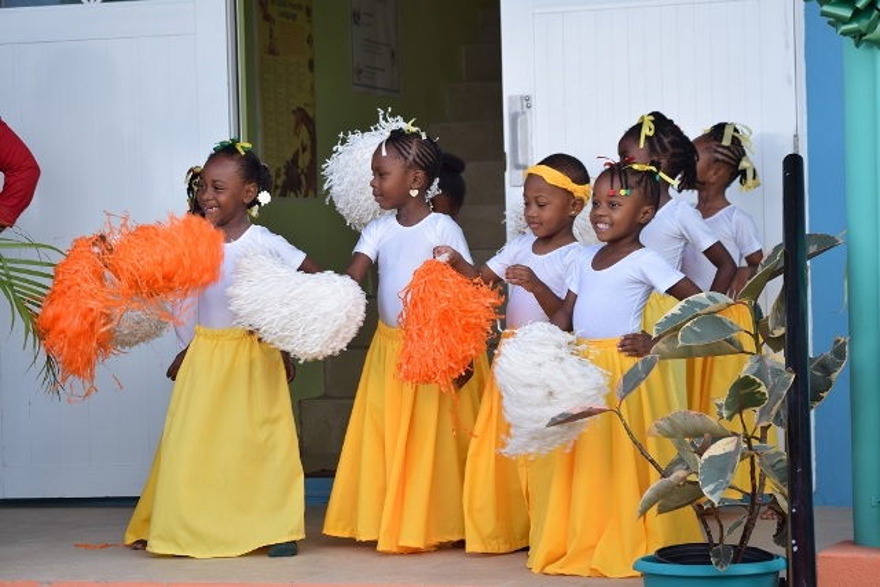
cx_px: 440
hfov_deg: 20.0
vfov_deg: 13.4
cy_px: 294
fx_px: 2494
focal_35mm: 102
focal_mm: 68
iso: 100
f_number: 5.6
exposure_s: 1/200
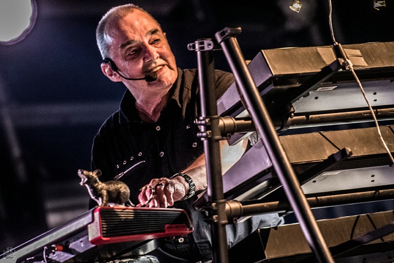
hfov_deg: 6.8
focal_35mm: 302
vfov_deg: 4.6
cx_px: 198
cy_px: 132
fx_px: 3306
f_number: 2.8
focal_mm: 200
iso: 4000
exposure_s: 1/100
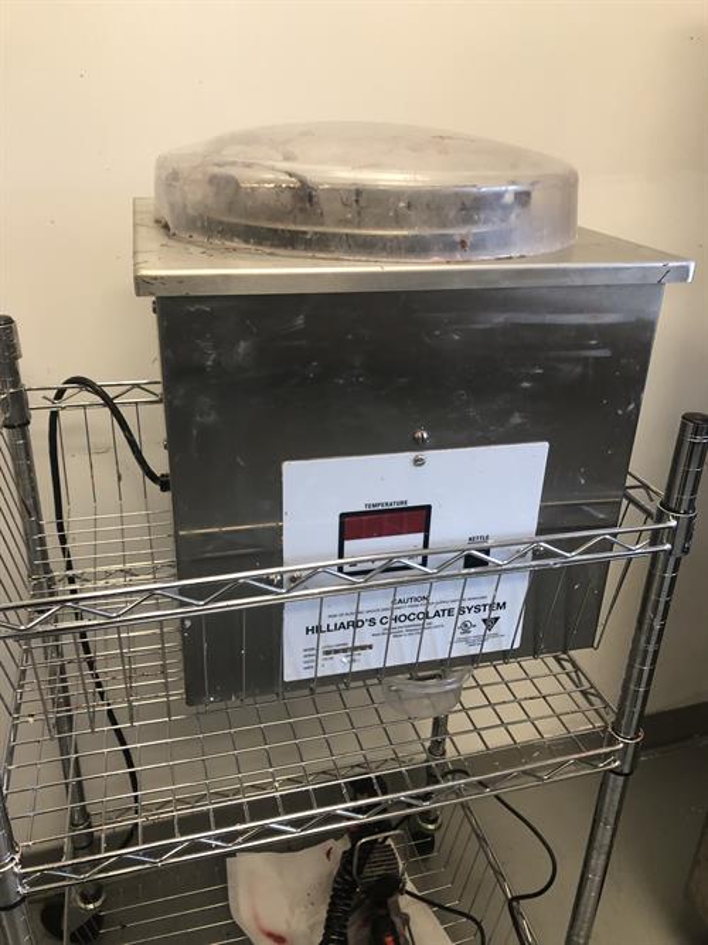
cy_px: 472
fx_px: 764
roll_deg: -0.7
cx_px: 354
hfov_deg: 49.7
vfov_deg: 63.5
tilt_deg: -24.6
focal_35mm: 28
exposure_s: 1/15
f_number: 1.8
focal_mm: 4
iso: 40
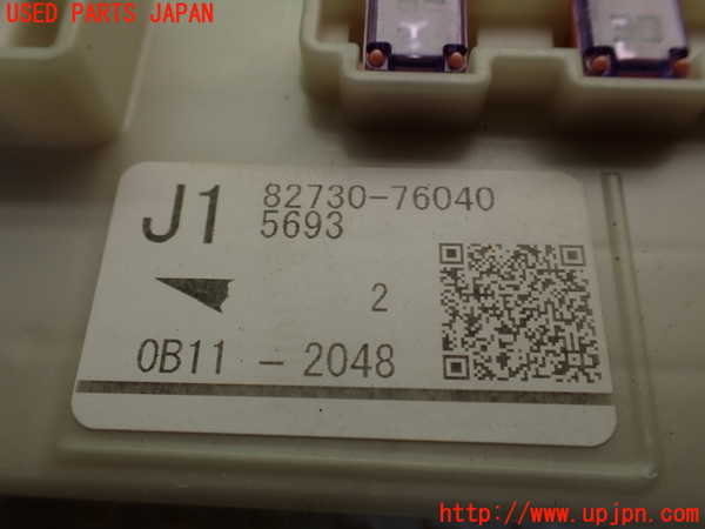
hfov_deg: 60.0
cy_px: 264
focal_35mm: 30
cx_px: 352
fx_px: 611
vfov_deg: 46.8
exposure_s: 1/320
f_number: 3.2
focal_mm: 5.4
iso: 100
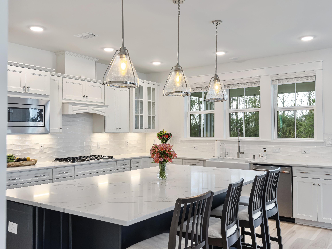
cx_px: 166
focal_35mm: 34
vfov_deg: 41.8
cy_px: 124
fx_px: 326
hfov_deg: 54.0
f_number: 1.8
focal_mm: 6.76
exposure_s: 1/190
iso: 64
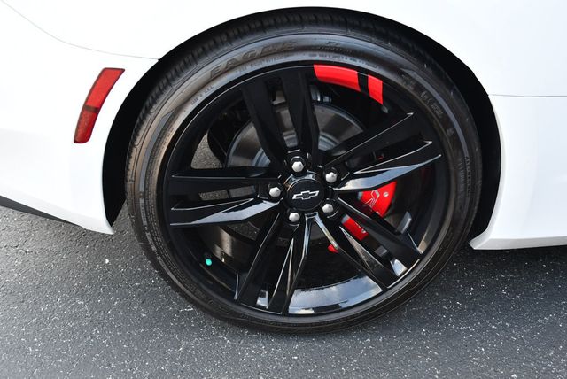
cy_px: 190
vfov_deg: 36.9
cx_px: 284
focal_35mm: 36
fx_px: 568
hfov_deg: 53.1
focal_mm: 18
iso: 400
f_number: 3.5
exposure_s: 1/250
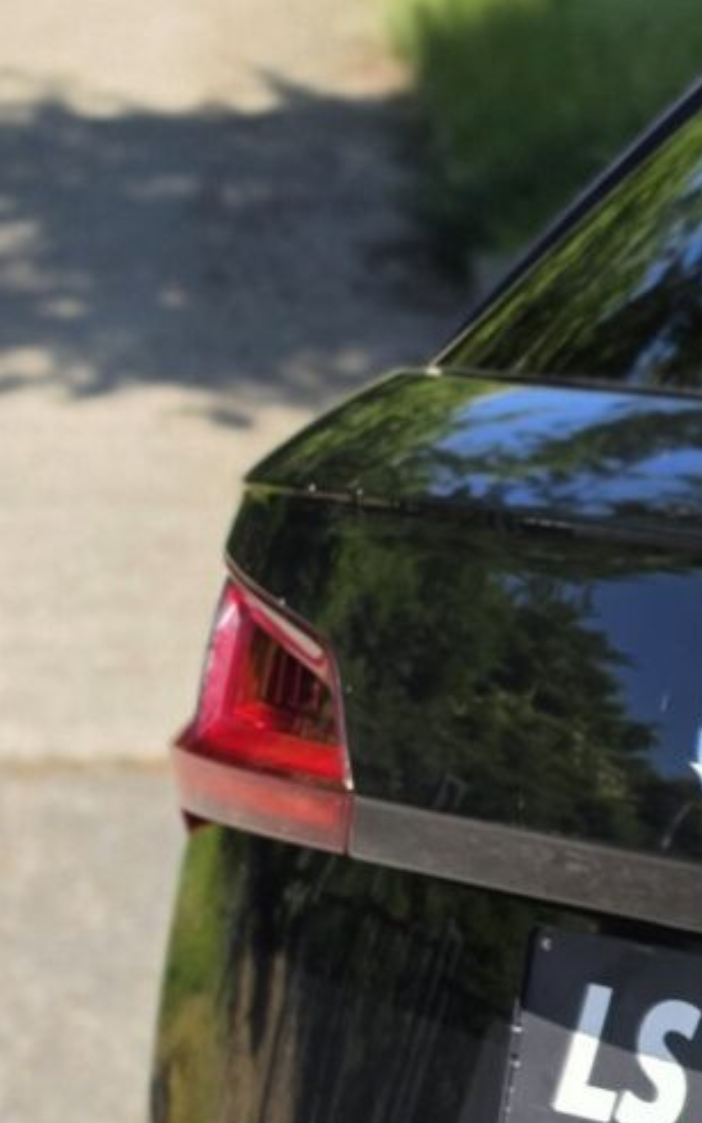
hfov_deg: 9.0
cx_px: 1845
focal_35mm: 127
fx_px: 3886
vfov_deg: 15.8
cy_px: 1372
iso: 64
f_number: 1.4
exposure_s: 1/2812
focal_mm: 6.5
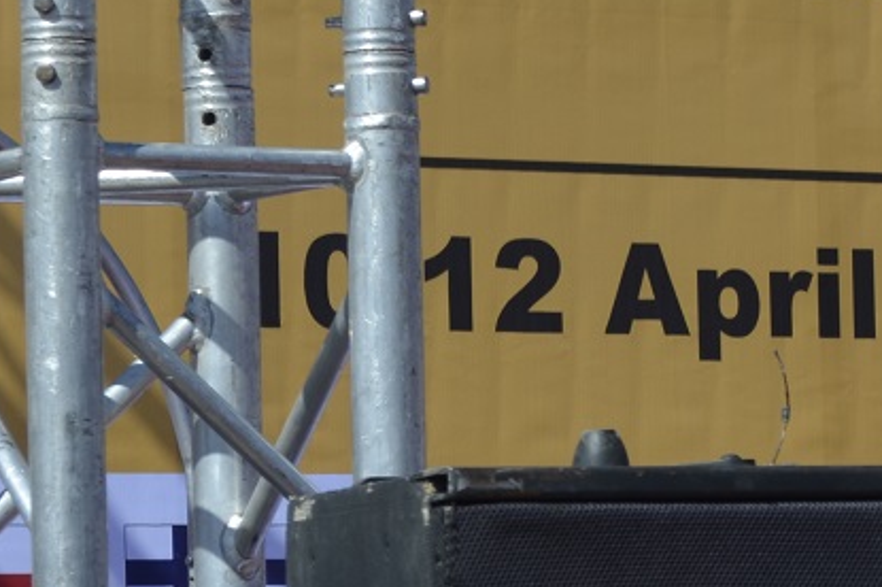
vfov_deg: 4.6
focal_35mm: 298
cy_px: 229
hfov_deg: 6.8
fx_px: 7290
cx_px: 1352
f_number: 8
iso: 100
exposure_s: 1/250
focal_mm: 55
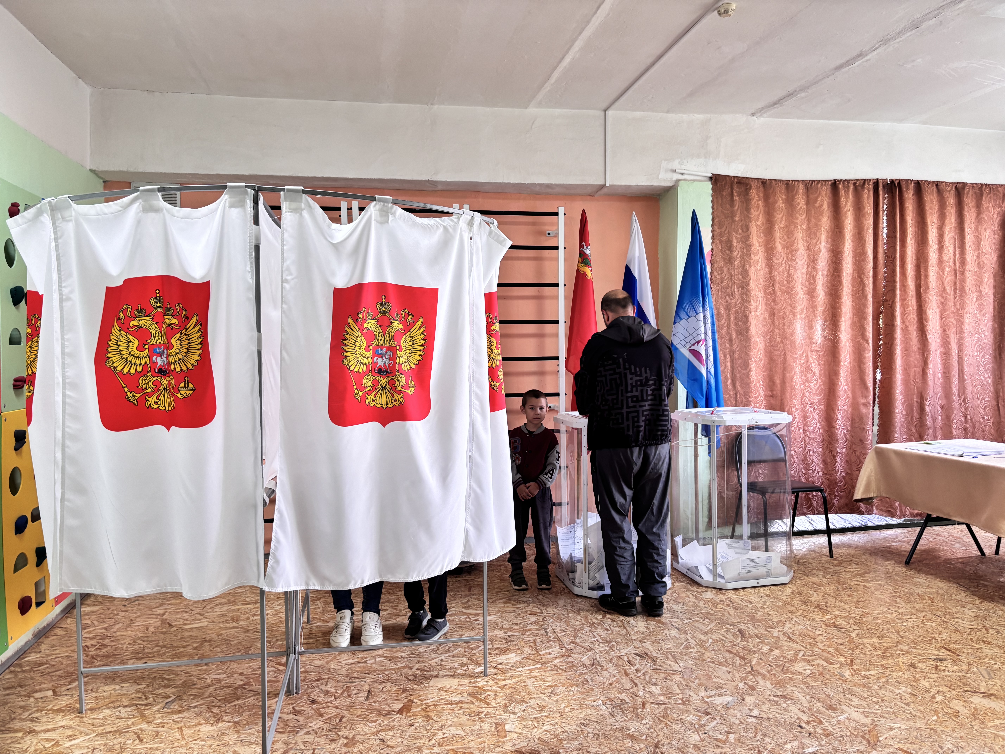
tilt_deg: -2.0
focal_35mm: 26
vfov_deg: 53.1
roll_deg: +0.9
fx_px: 755
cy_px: 377
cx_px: 502
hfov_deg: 67.3
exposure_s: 1/60
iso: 160
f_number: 1.6
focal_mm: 5.96
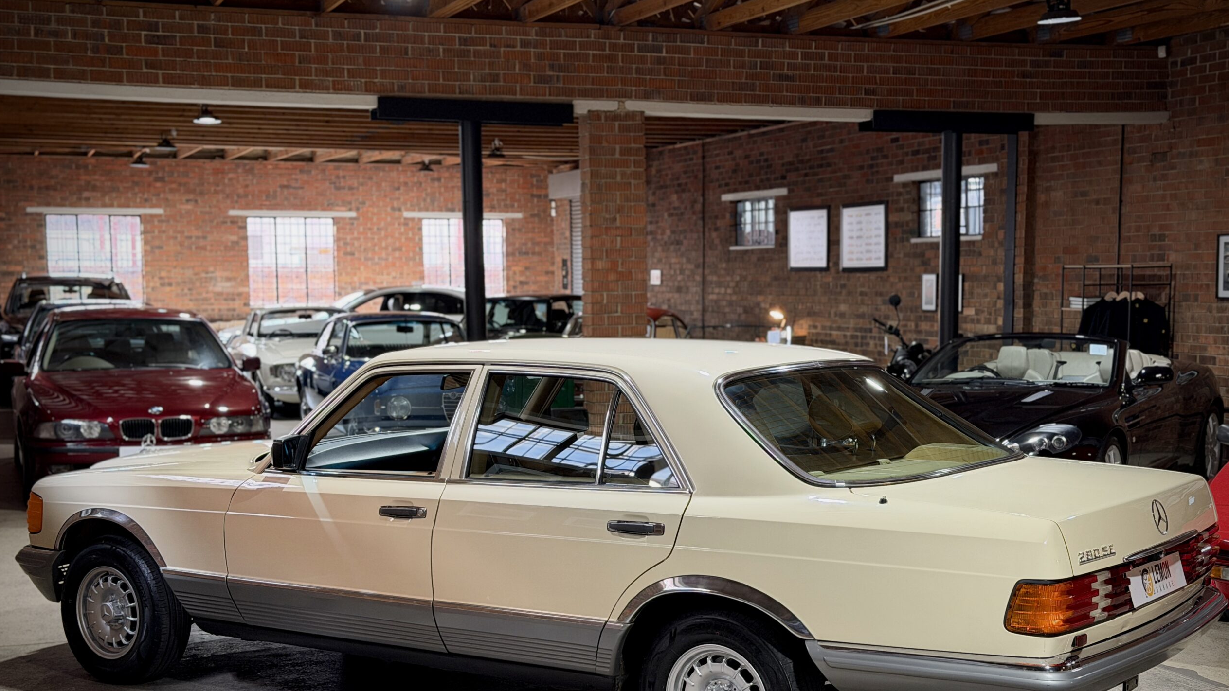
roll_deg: +0.3
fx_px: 1727
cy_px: 443
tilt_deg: -6.8
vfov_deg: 22.6
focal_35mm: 53
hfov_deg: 39.2
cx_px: 618
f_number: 1.78
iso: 200
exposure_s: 1/50
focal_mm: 6.76
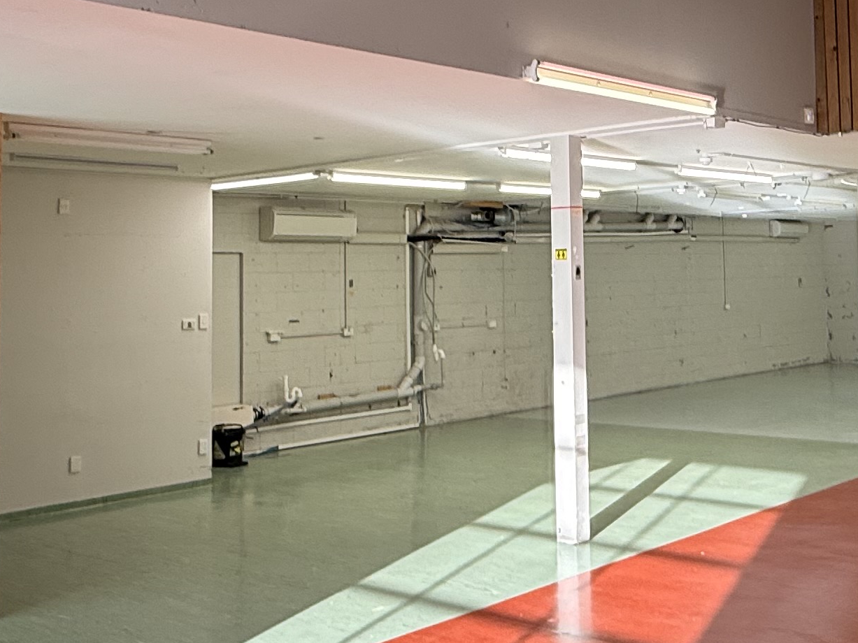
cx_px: 618
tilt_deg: +4.0
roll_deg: +0.6
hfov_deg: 40.3
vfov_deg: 31.2
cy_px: 204
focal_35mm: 46
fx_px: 1140
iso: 64
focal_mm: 2.22
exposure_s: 1/101
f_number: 2.2
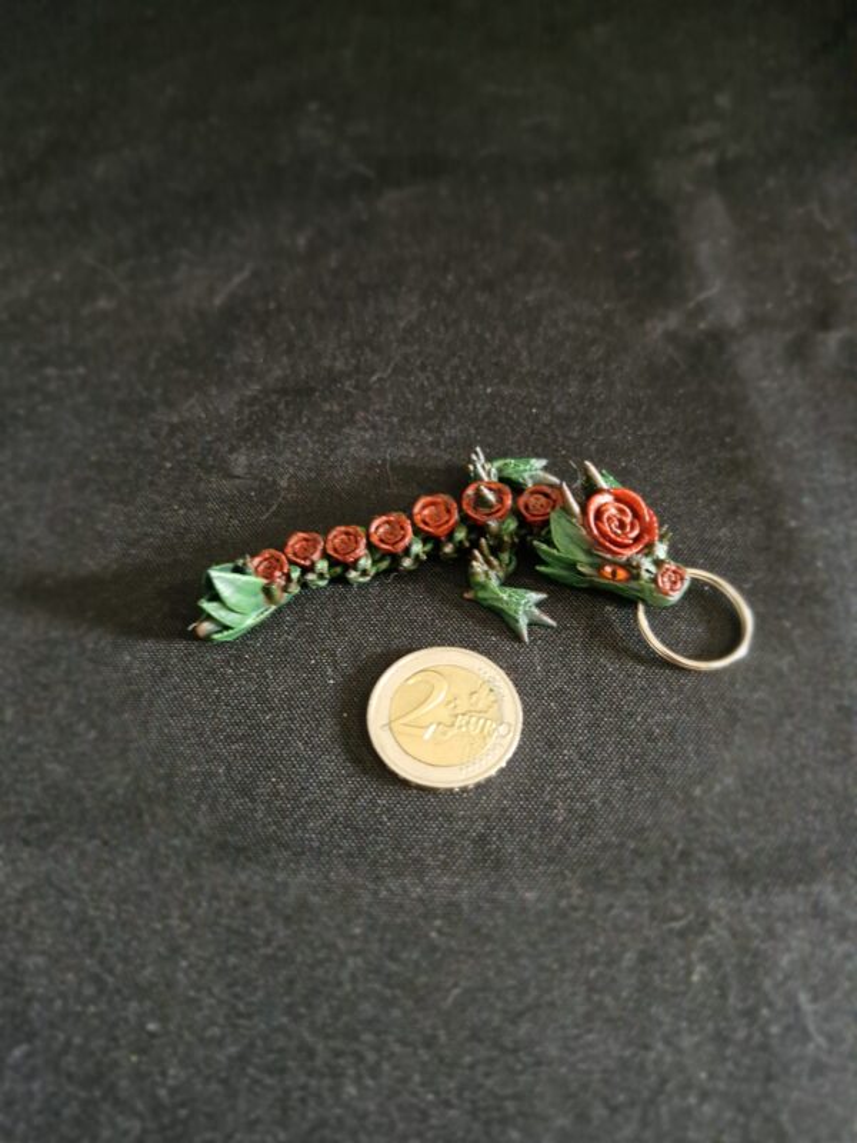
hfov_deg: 58.9
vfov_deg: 73.9
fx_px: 759
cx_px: 428
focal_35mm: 23
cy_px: 572
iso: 1000
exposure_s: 1/25
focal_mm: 5.54
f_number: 1.8
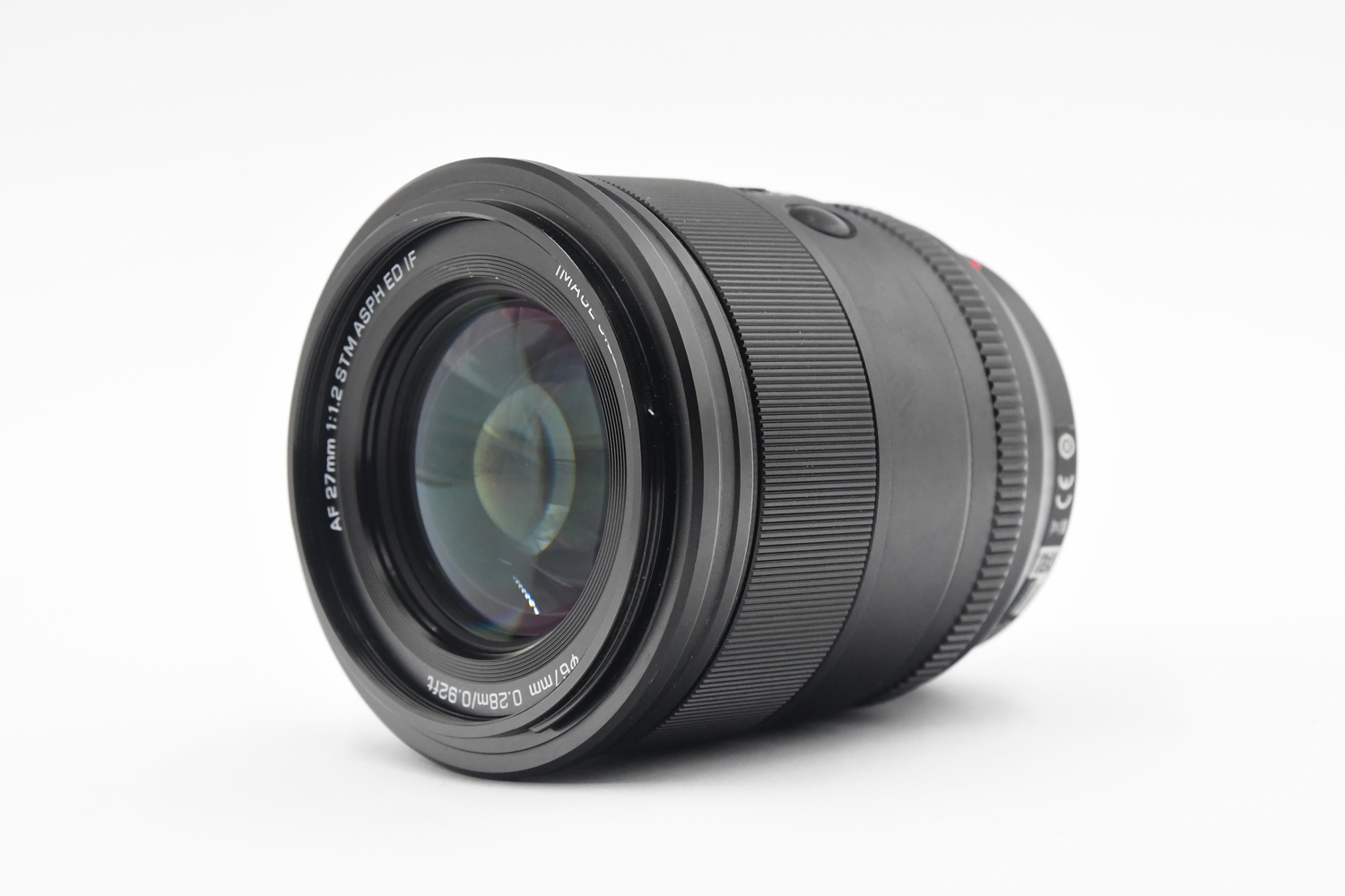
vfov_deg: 13.7
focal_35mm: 100
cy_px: 448
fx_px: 3736
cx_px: 672
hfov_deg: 20.4
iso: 2000
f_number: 7.1
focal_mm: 50
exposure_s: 1/160
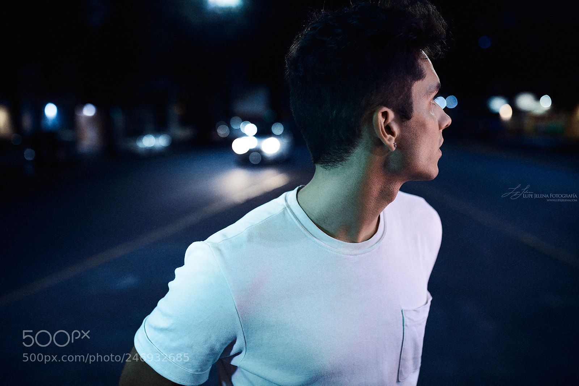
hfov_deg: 54.4
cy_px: 193
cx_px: 290
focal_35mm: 35
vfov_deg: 37.9
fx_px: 563
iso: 400
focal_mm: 35
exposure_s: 1/125
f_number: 2
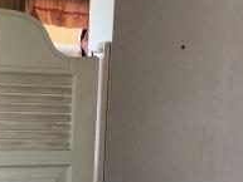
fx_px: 653
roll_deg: -2.6
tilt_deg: -6.4
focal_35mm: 93
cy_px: 141
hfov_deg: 21.0
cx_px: 82
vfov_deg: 15.8
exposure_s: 1/30
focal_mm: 3.99
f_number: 1.8
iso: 40
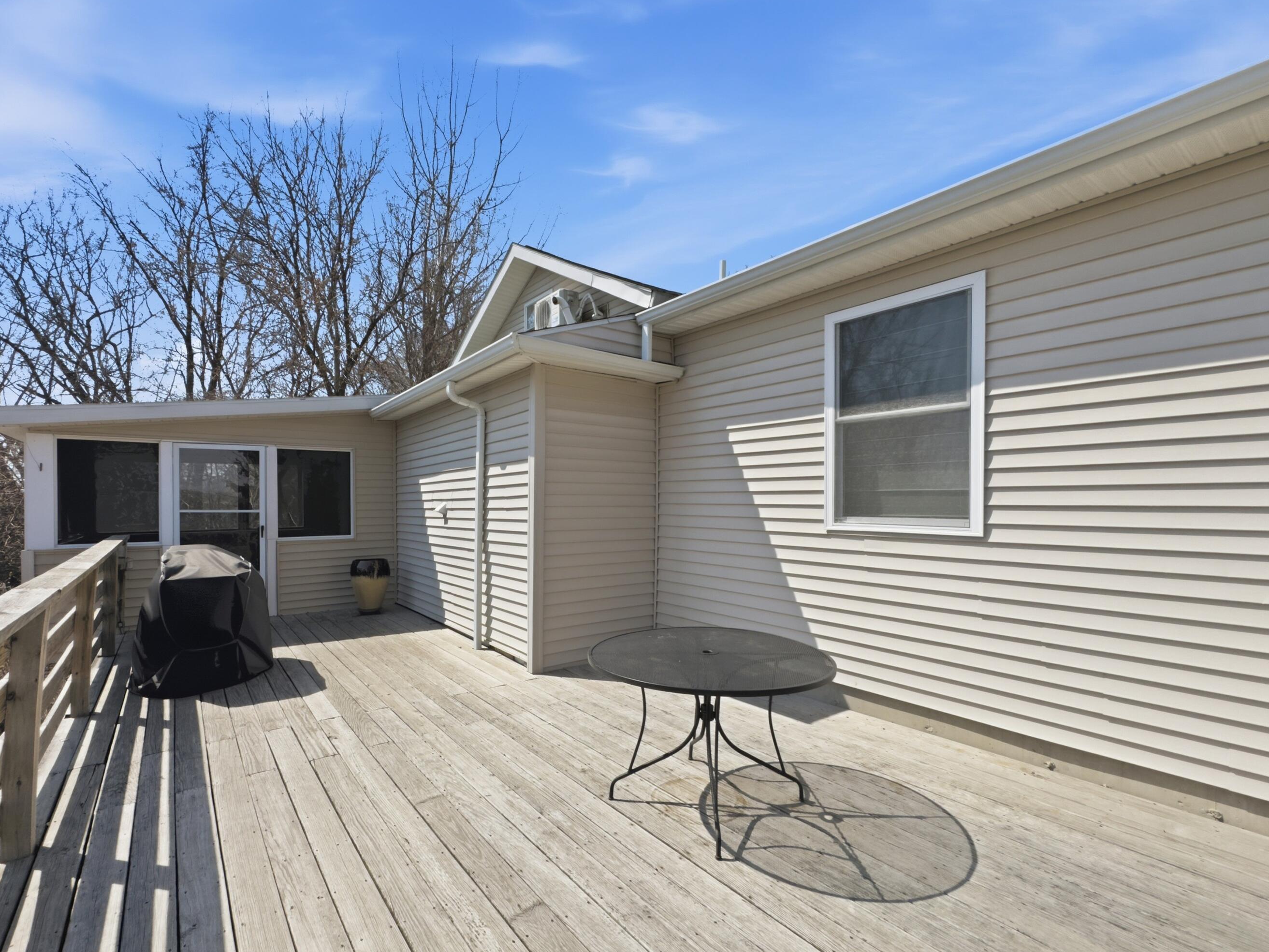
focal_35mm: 16
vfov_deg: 78.1
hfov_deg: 94.4
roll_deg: -0.1
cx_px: 609
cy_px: 500
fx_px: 587
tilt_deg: -0.1
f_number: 2.2
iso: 50
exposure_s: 1/2770
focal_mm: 2.2
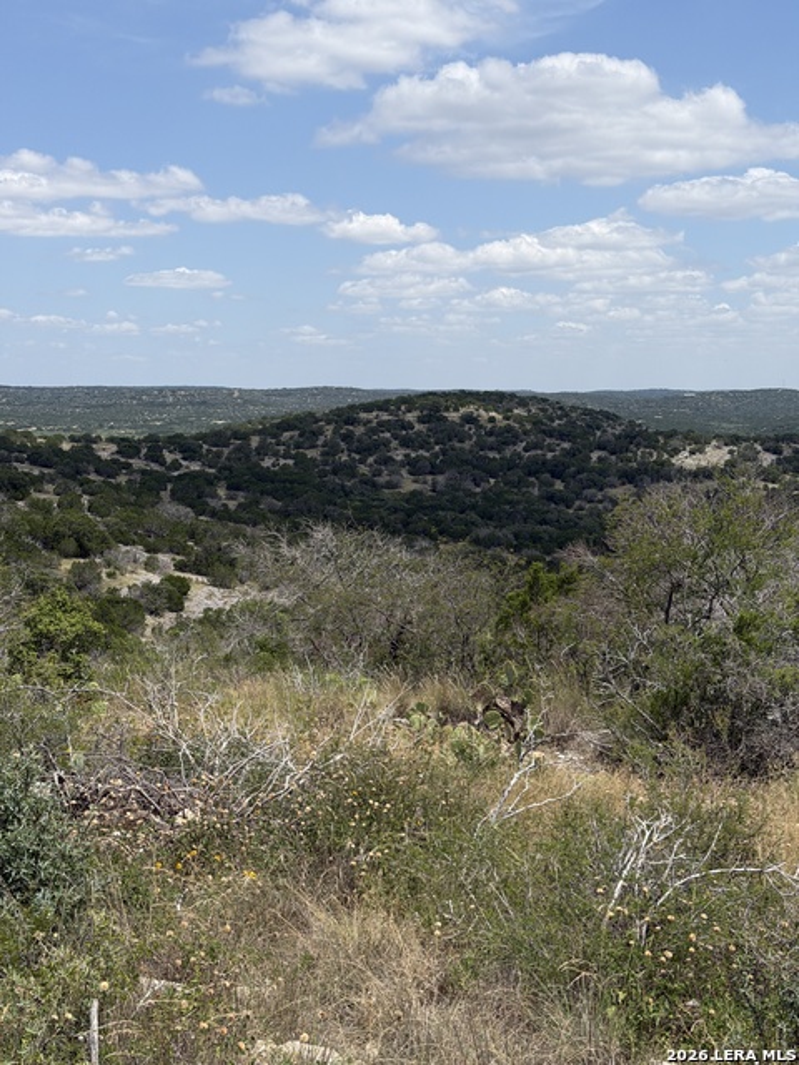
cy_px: 532
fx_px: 1477
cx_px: 400
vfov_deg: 39.7
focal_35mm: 48
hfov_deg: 30.3
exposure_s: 1/6536
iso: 64
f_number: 1.78
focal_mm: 6.76
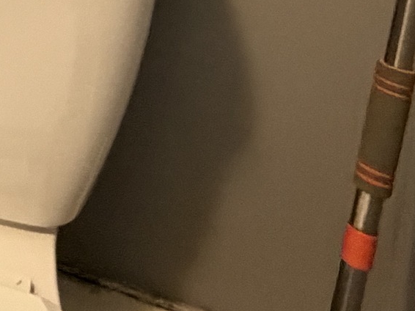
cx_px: -342
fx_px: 911
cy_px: -312
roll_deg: +4.9
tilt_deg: -15.7
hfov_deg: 19.2
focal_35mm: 76
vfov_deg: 15.5
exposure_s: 1/60
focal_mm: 2.22
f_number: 2.2
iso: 640
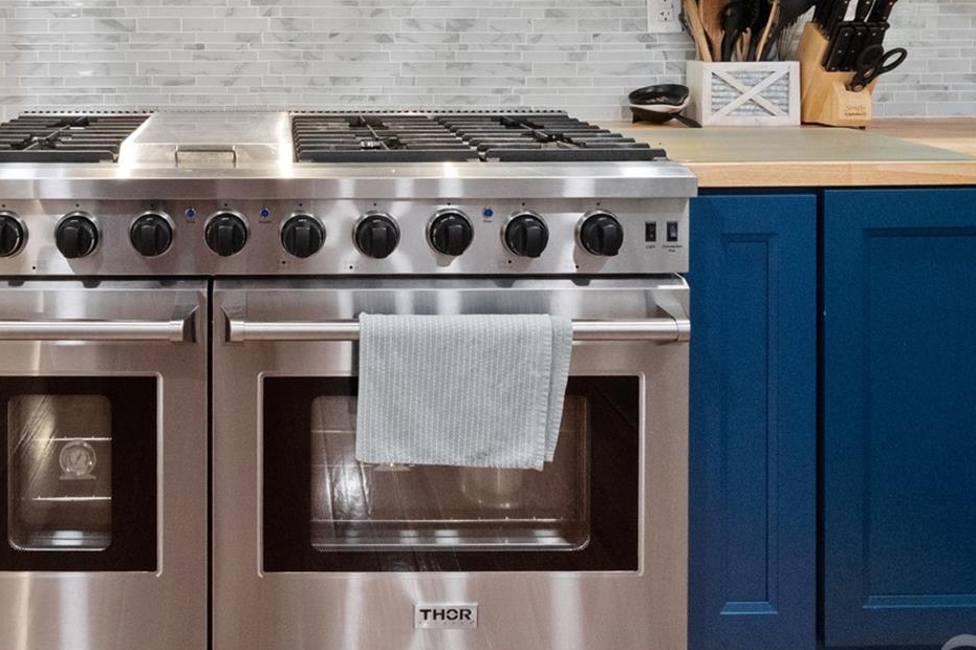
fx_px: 894
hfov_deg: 56.7
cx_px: 376
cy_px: 48
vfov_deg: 37.0
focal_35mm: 33
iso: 4000
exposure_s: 1/30
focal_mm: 10
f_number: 7.1
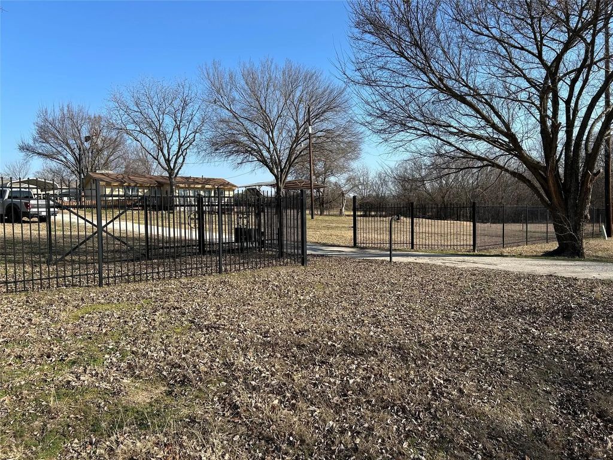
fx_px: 460
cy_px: 230
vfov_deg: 53.1
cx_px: 306
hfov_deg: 67.3
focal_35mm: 26
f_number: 1.5
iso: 50
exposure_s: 1/2353
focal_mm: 5.7
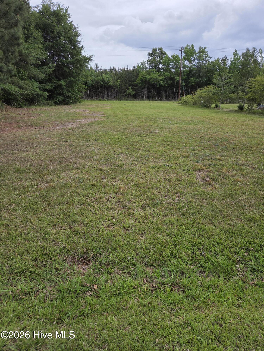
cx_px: 132
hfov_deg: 58.9
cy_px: 176
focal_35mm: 23
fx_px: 234
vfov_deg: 73.9
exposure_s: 1/622
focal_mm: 5.4
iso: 80
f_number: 1.8
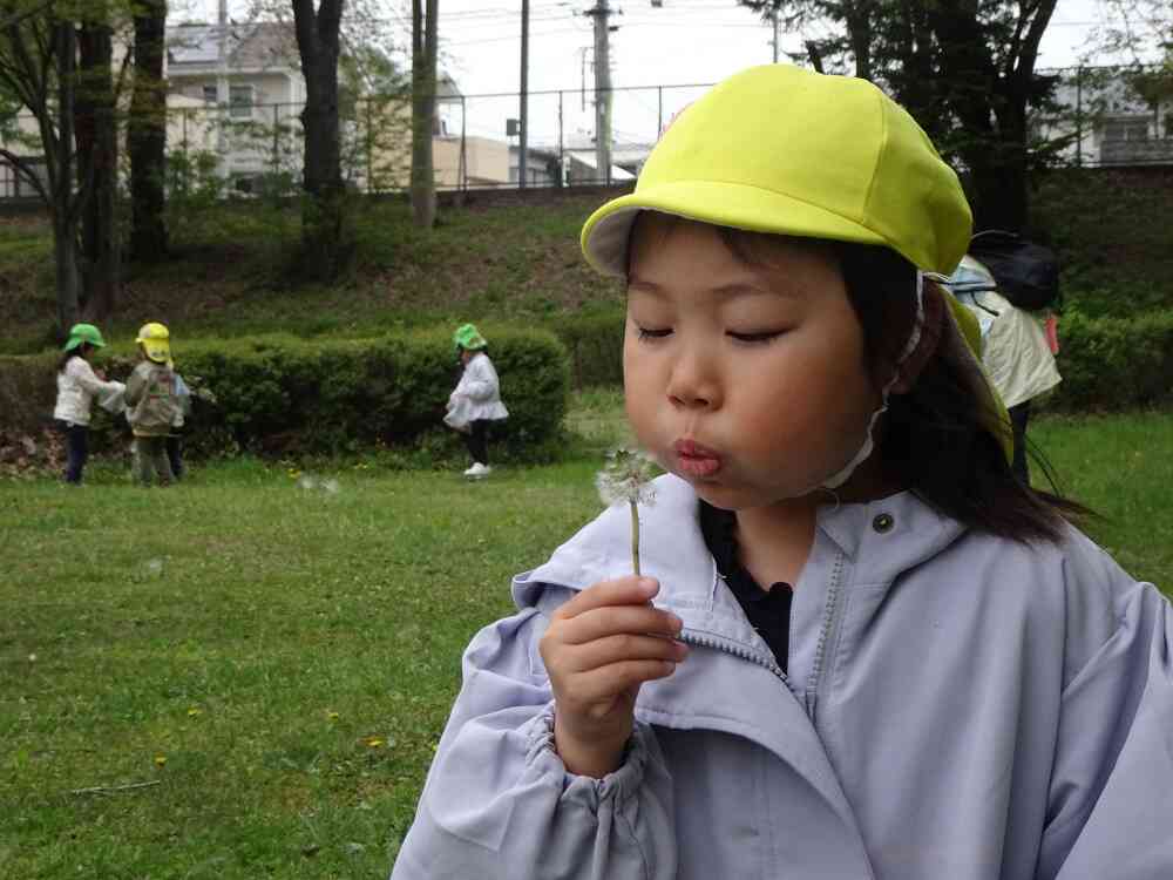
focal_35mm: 78
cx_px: 586
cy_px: 440
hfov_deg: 25.0
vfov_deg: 18.9
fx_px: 2643
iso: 200
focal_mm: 13.26
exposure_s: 1/200
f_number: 5
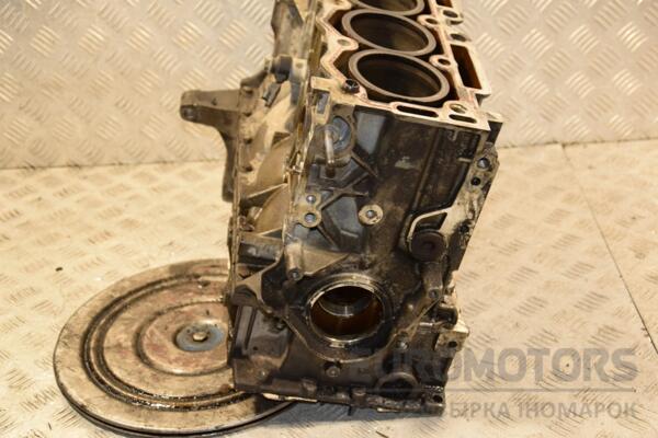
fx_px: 1097
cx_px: 329
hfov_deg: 33.4
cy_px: 219
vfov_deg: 22.6
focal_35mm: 60
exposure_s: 1/125
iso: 800
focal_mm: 40
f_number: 4.8
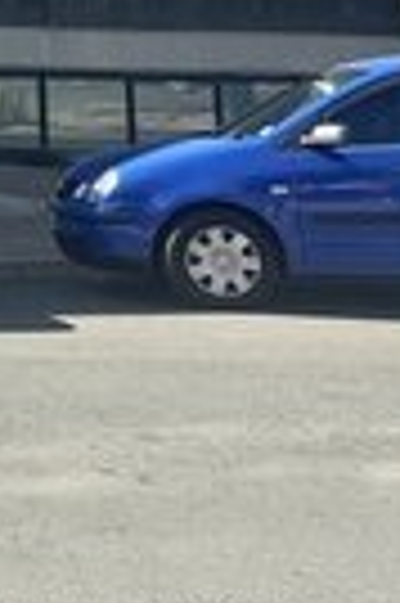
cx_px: -715
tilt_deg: +8.1
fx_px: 1554
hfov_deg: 11.0
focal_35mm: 93
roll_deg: -1.2
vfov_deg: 20.1
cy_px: -187
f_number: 1.78
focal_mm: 6.86
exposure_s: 1/1473
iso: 80
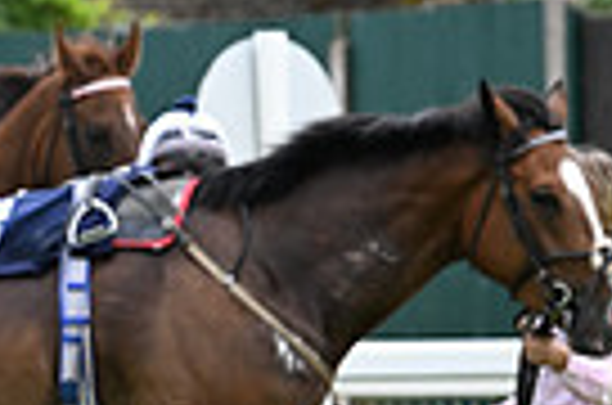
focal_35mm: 792
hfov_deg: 2.6
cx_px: -612
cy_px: 443
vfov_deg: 1.7
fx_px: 13433
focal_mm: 185
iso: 400
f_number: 5.6
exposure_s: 1/640
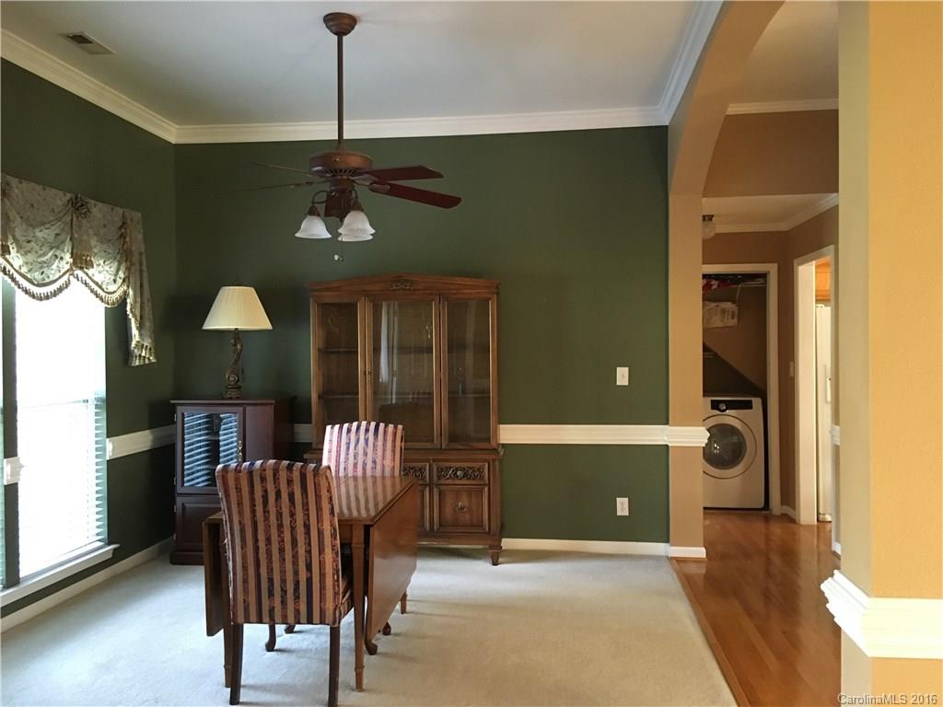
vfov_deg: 48.2
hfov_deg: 61.7
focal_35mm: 29
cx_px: 472
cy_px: 354
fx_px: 790
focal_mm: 4.15
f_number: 2.2
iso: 200
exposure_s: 1/20
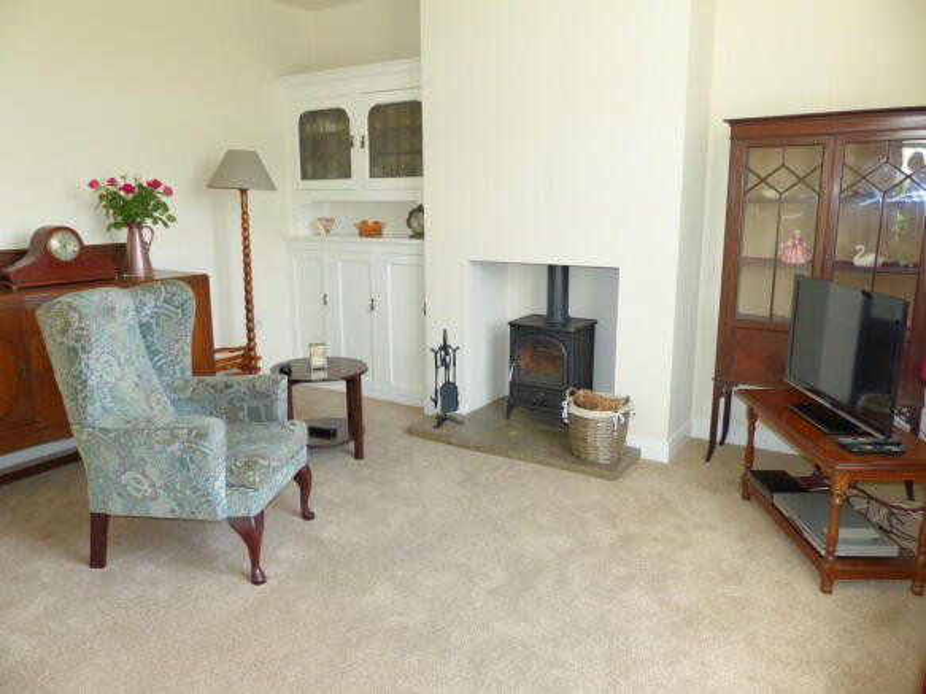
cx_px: 463
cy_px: 347
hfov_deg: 69.4
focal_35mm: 25
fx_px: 669
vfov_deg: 54.9
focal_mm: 4.5
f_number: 2.8
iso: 125
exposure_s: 1/60
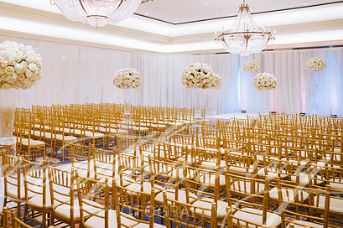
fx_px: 324
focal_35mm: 34
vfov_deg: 38.3
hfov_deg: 55.5
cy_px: 73
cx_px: 141
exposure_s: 1/200
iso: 1600
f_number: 2.8
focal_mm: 24
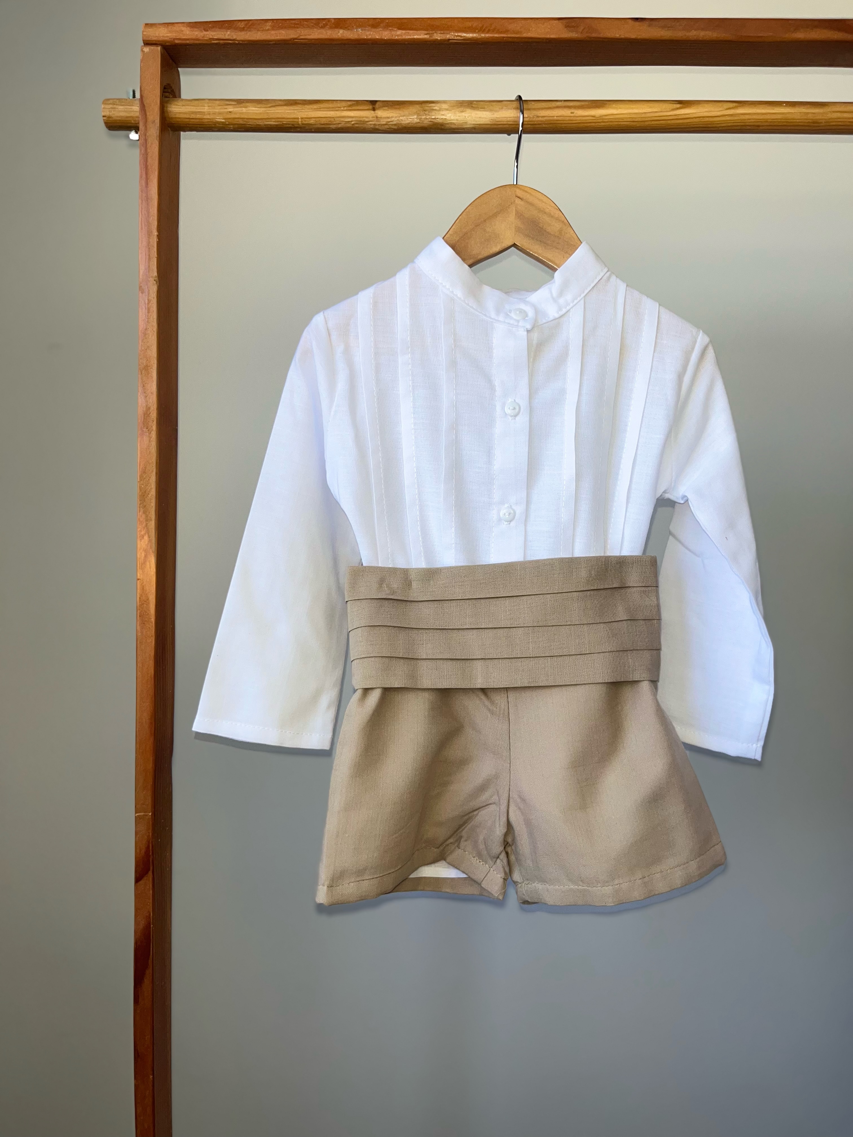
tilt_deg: -1.8
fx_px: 854
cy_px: 568
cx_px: 426
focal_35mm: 26
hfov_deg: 53.1
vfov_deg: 67.3
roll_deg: -0.7
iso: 32
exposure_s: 1/193
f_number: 1.6
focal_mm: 5.1
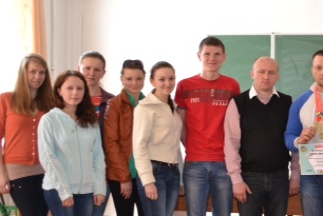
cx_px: 320
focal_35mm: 69
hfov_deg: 27.6
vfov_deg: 19.7
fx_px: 620
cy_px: 144
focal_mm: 22
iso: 640
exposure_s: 1/60
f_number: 3.8
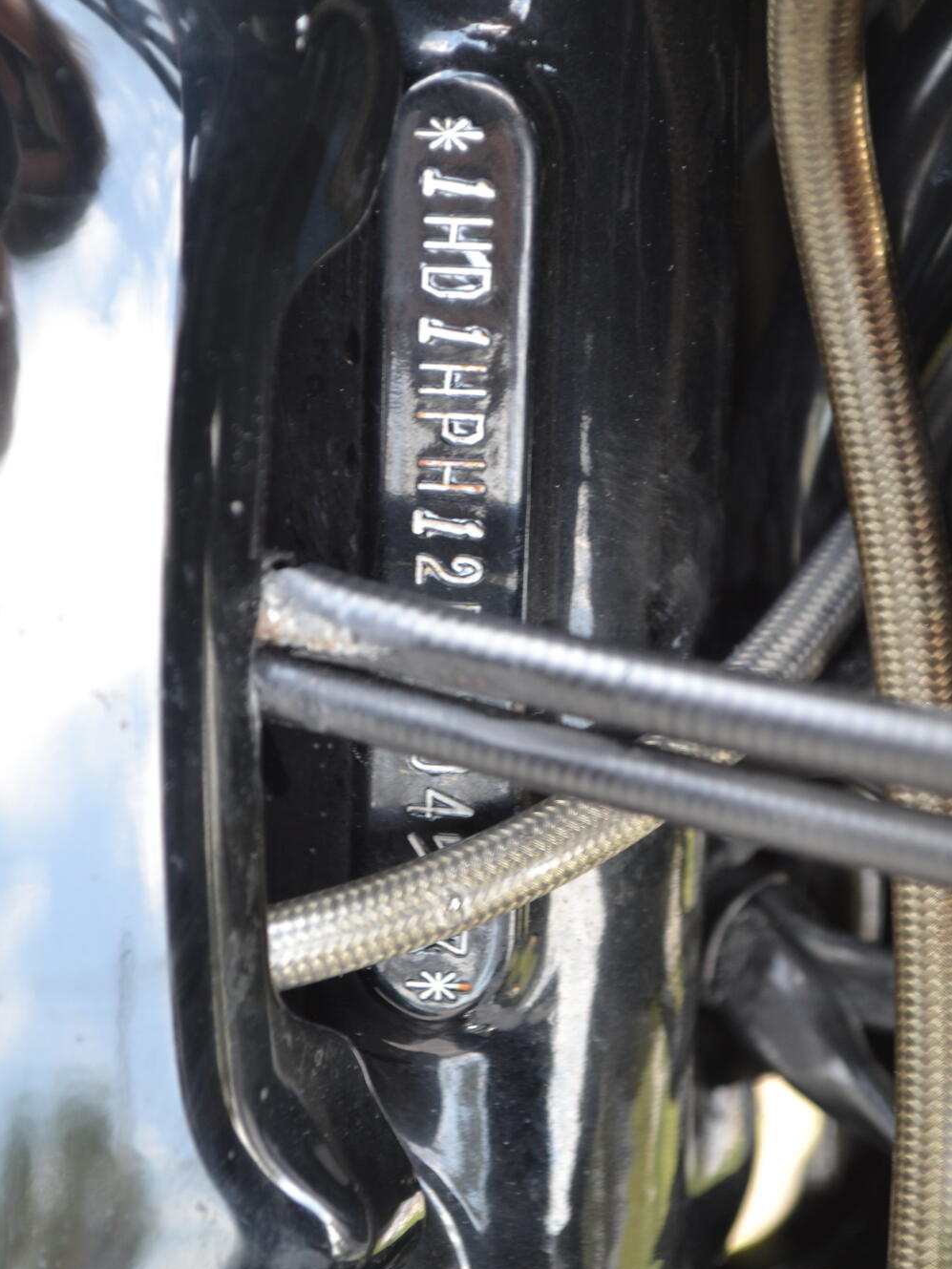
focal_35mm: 90
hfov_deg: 16.5
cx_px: 476
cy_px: 560
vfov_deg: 21.9
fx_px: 3283
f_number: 5.6
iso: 400
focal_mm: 55
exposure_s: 1/50
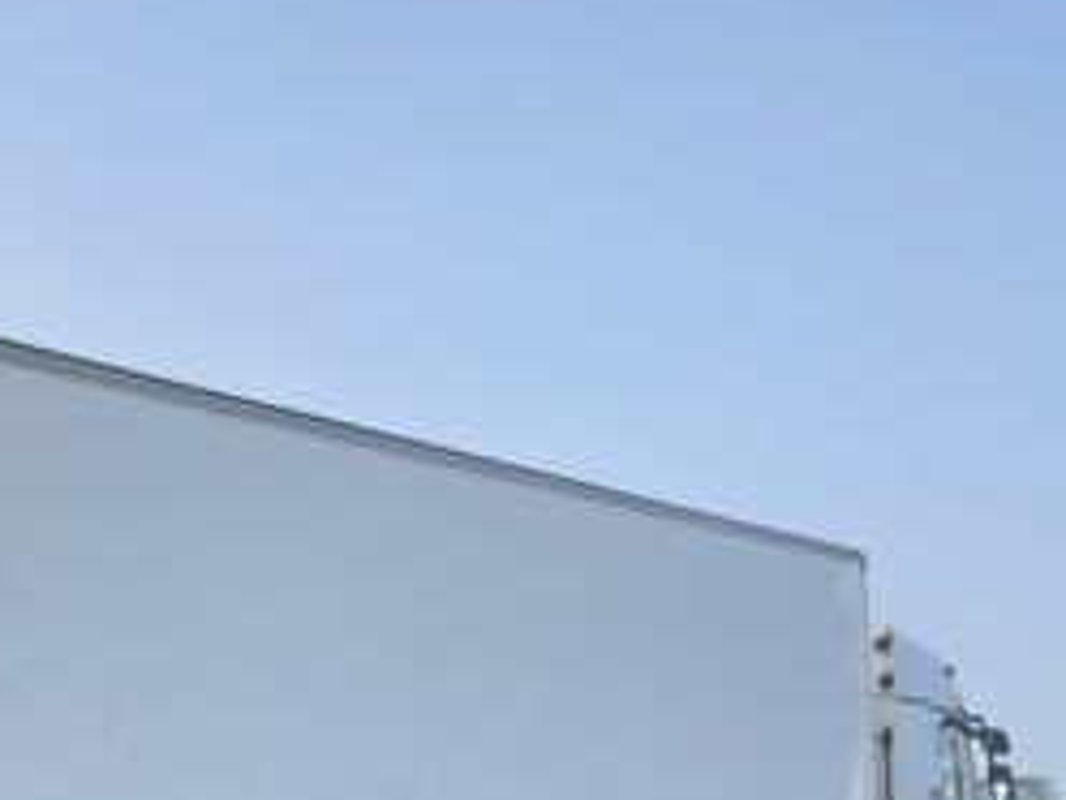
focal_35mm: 63
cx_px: -155
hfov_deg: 27.6
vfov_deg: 22.5
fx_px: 1940
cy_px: 766
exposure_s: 1/1949
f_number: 1.6
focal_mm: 4.2
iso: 32
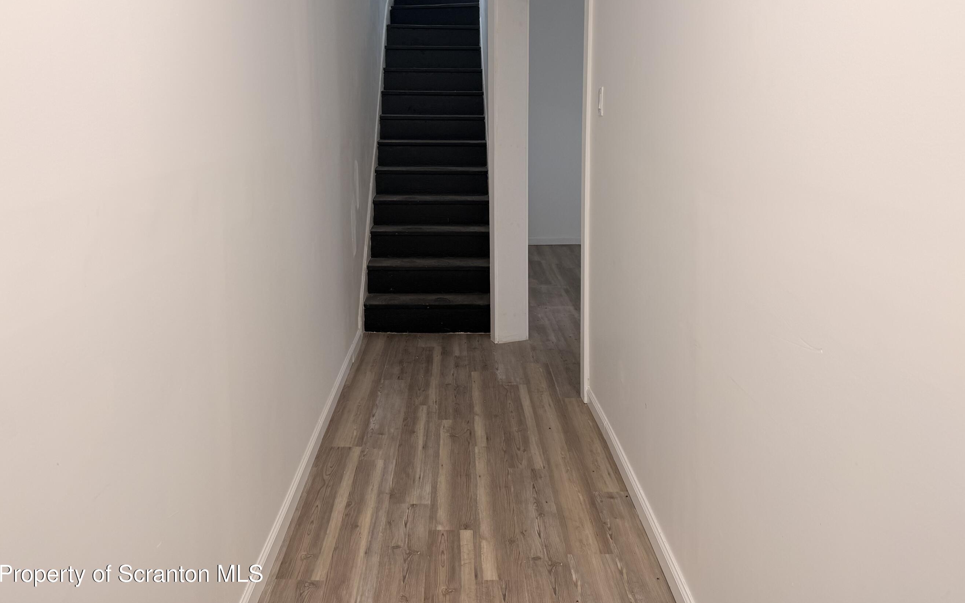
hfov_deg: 64.6
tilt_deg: -6.5
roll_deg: +0.6
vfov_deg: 42.5
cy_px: 199
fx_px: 763
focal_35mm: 29
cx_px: 471
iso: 100
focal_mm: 6.76
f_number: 1.78
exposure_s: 1/120
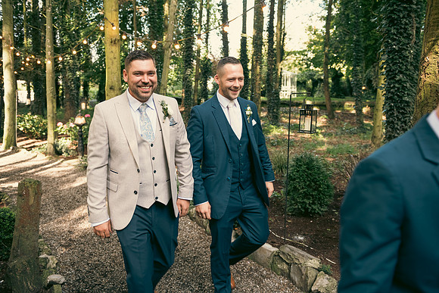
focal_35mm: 31
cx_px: 220
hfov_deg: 60.3
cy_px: 146
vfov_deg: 42.3
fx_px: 378
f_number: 3.5
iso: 250
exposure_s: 1/160
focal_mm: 31
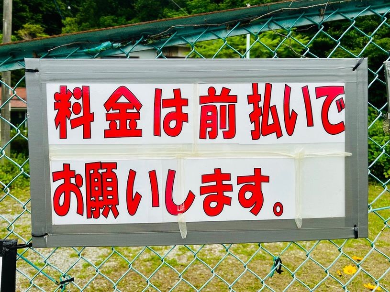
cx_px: 195
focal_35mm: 26
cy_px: 146
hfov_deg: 67.3
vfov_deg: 53.1
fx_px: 293
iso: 50
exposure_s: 1/718
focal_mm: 5.7
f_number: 1.5
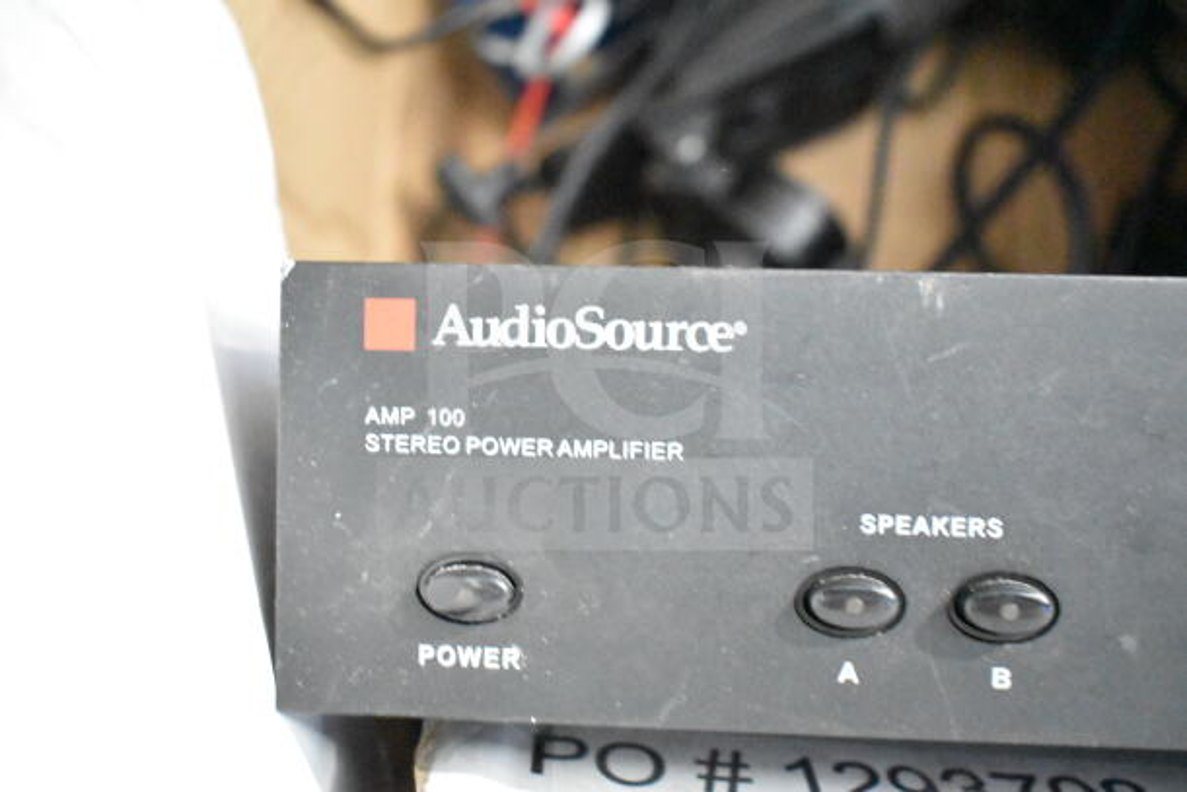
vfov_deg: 34.2
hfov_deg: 49.5
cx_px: 594
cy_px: 396
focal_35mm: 39
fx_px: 1286
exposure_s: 1/40
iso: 20000
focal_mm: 26
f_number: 4
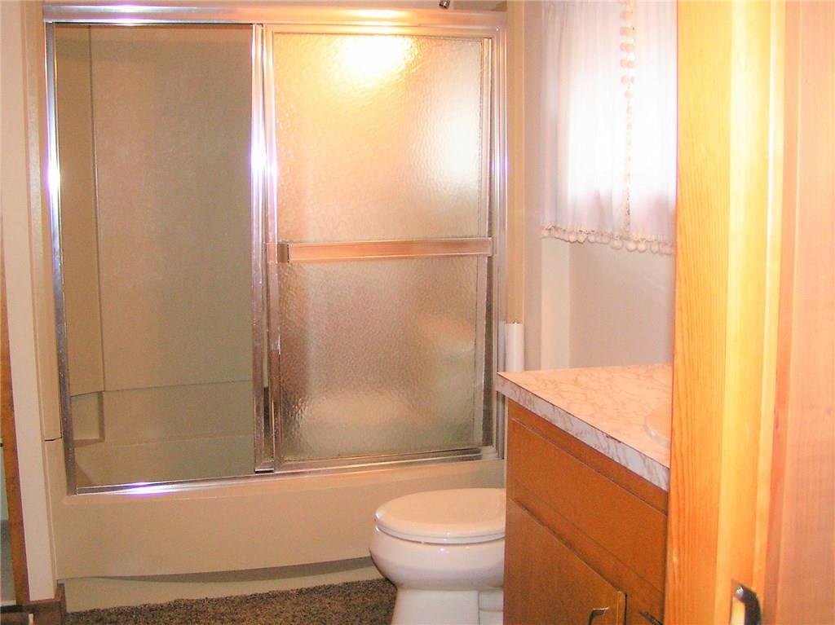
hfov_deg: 49.0
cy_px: 312
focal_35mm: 38
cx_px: 418
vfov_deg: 37.7
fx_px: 916
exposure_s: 1/40
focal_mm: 5.8
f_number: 2.8
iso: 200
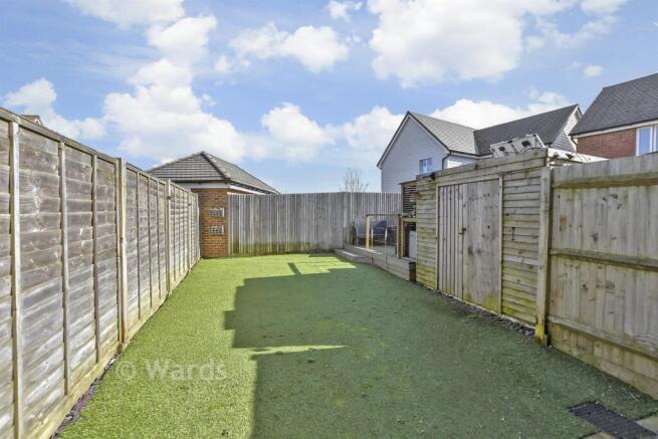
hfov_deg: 100.4
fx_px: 274
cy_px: 220
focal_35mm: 15
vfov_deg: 77.4
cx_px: 329
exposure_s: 1/200
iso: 160
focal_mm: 10
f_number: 6.3
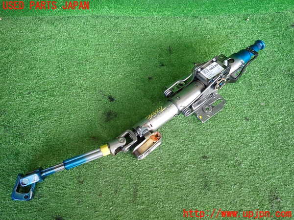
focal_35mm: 25
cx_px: 147
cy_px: 110
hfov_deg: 69.4
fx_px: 212
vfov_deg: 54.9
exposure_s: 1/80
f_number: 2
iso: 200
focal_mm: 4.5
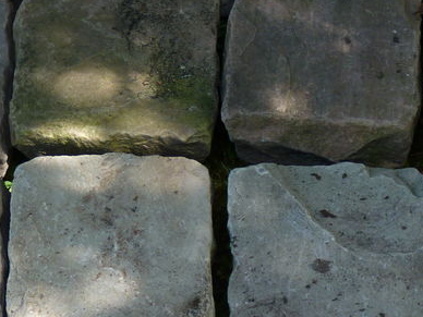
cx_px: 382
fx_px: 1576
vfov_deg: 11.3
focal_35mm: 129
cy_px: 377
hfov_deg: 15.1
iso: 80
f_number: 3.2
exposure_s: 1/100
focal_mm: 9
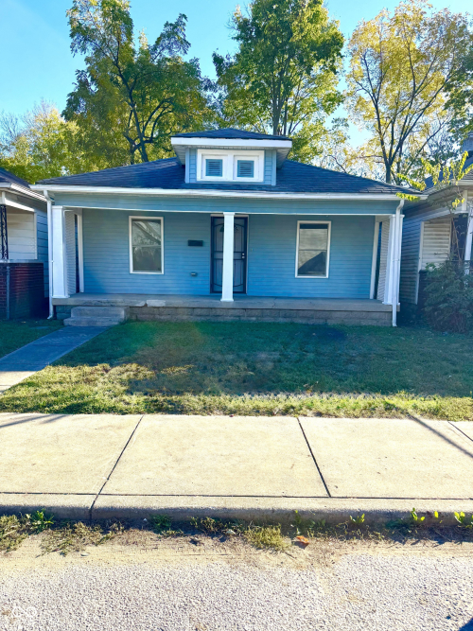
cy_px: 316
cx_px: 236
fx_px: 437
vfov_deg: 71.6
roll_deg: +0.4
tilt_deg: -8.0
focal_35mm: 24
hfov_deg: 56.8
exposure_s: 1/1923
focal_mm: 6.76
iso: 80
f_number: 1.78
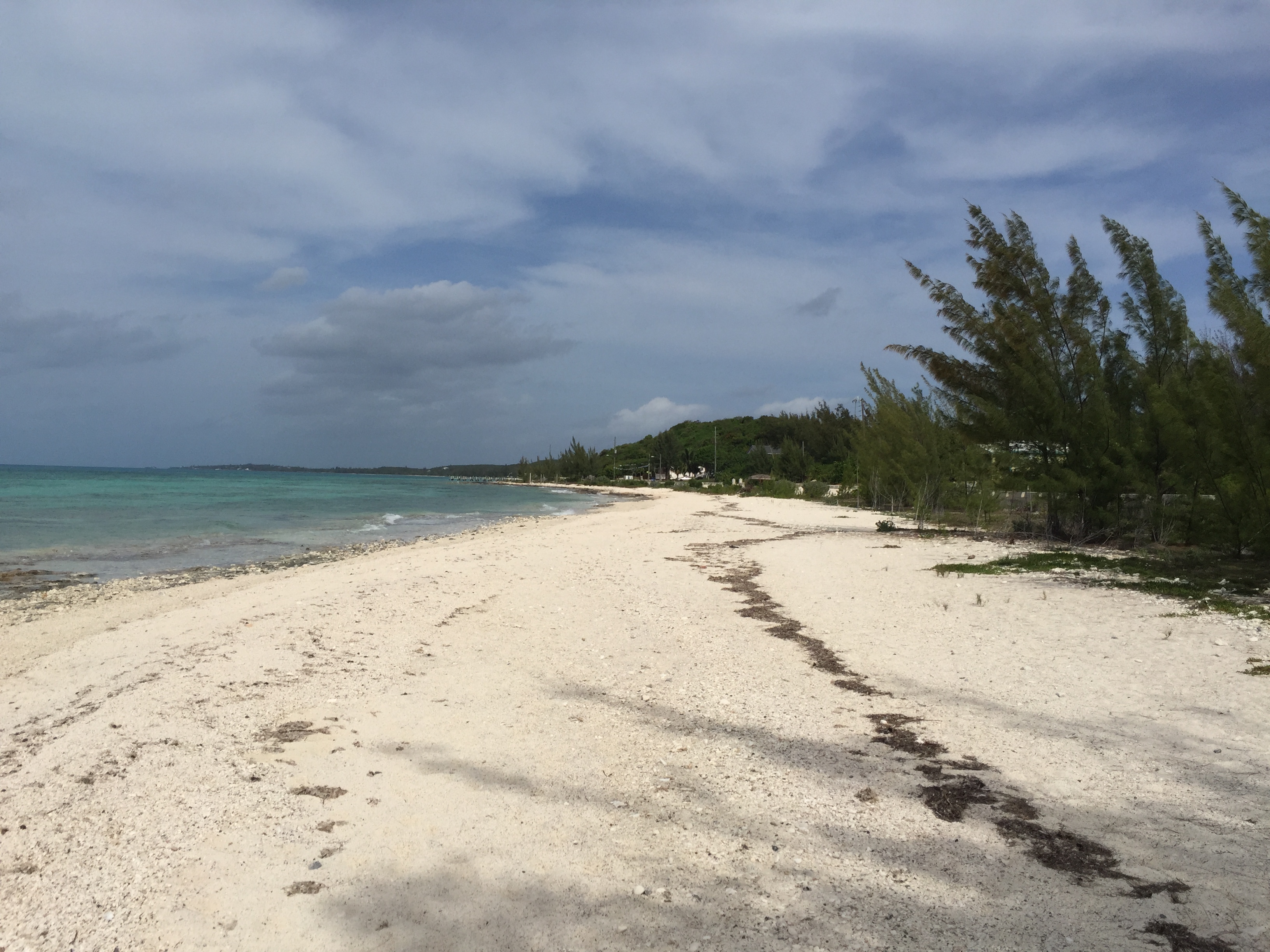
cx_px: 635
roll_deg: -2.7
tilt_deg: +1.6
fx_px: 1064
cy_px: 476
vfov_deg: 48.2
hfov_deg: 61.7
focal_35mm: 29
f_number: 2.2
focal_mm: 4.15
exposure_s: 1/5650
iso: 32
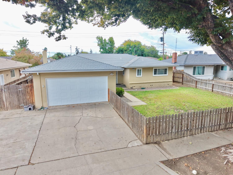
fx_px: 162
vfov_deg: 56.8
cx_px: 116
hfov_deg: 71.6
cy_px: 88
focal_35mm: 24
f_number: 1.8
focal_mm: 8.67
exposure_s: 1/725
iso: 280
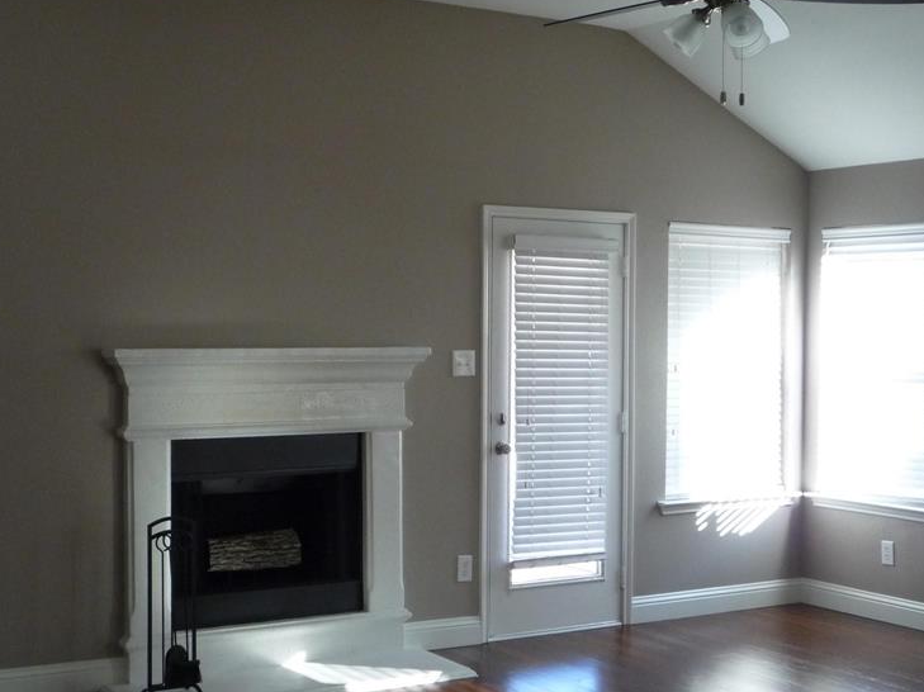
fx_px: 1387
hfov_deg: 36.8
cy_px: 349
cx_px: 406
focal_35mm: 52
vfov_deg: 28.0
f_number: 4
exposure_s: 1/30
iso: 250
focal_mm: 6.5
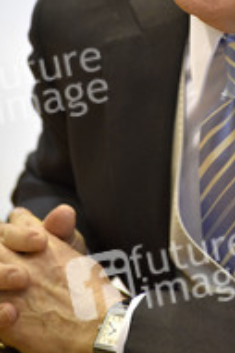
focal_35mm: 346
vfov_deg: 5.9
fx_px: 3394
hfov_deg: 4.0
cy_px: 0
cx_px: 215
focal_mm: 165
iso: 2200
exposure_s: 1/125
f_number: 5
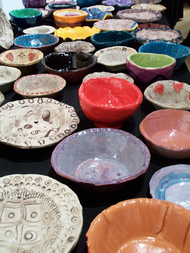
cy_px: 126
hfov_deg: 34.4
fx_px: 307
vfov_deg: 44.8
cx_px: 95
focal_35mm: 42
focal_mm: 7.1
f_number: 3.2
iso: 120
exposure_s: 1/4
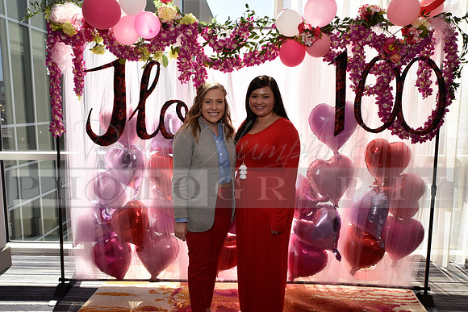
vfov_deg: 41.1
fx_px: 416
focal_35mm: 32
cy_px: 156
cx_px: 234
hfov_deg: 58.7
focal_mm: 32
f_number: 20
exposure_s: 1/200
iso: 1600
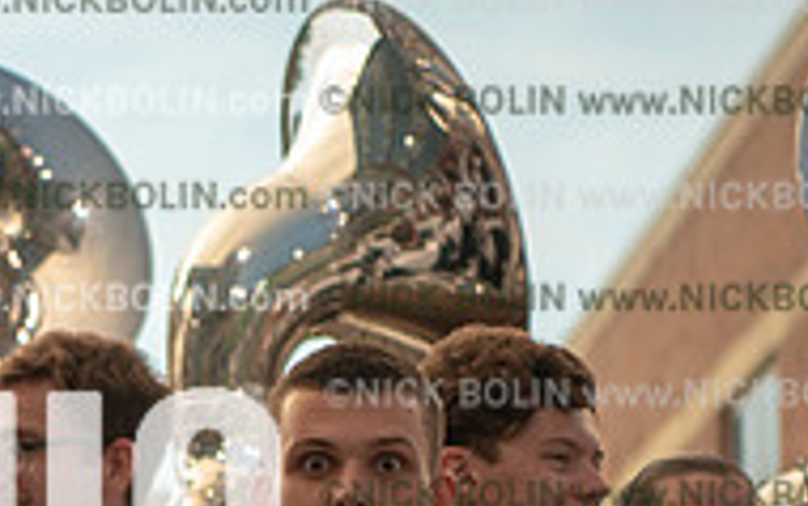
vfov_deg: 6.0
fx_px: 4803
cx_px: -21
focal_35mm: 218
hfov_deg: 9.5
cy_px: 593
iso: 800
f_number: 3.2
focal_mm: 70
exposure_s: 1/400
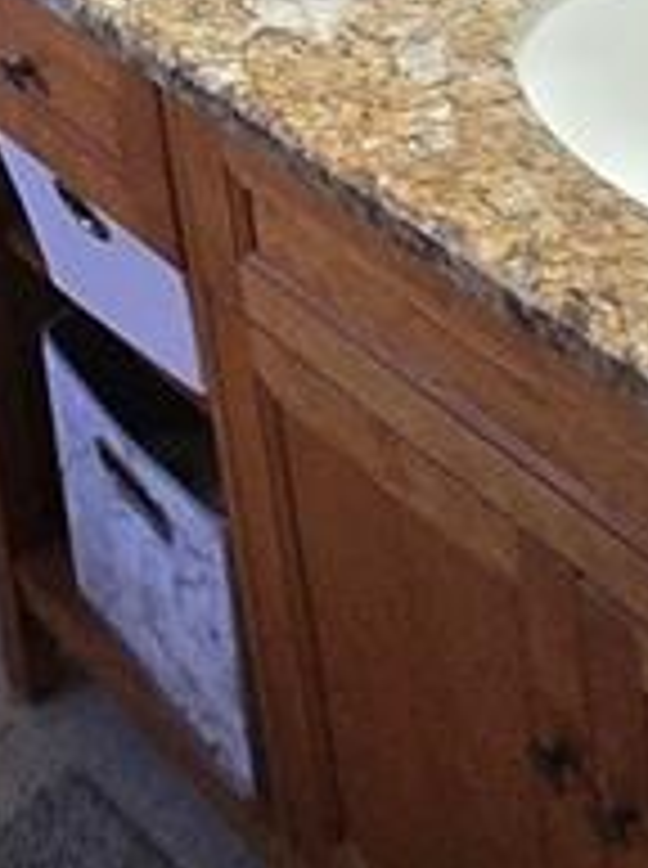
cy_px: -675
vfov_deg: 18.9
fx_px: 2028
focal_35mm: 81
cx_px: -86
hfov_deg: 17.5
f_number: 2.2
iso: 200
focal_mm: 1.7
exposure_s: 1/60
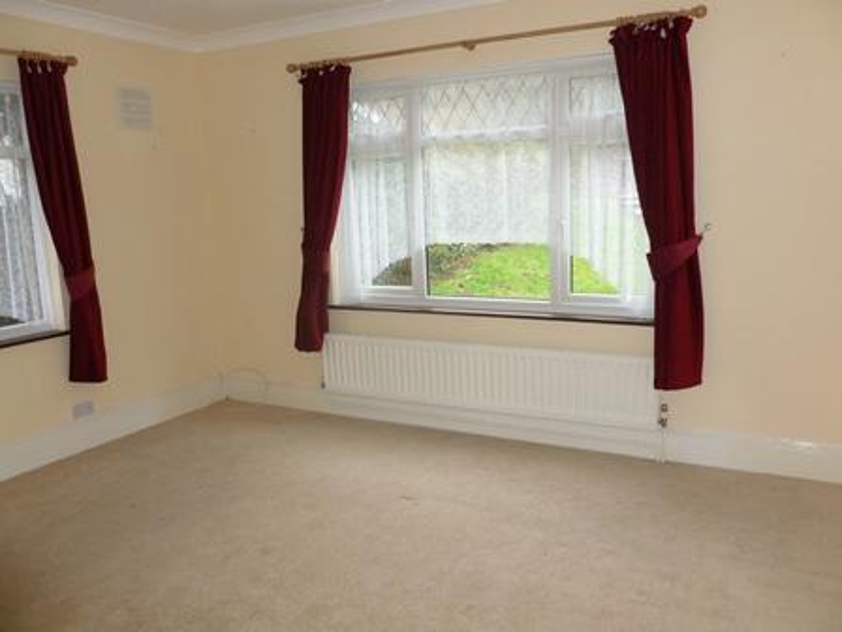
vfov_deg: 49.7
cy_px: 316
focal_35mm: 28
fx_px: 681
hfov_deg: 63.4
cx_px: 421
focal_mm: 5
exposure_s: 1/60
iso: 250
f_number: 3.3
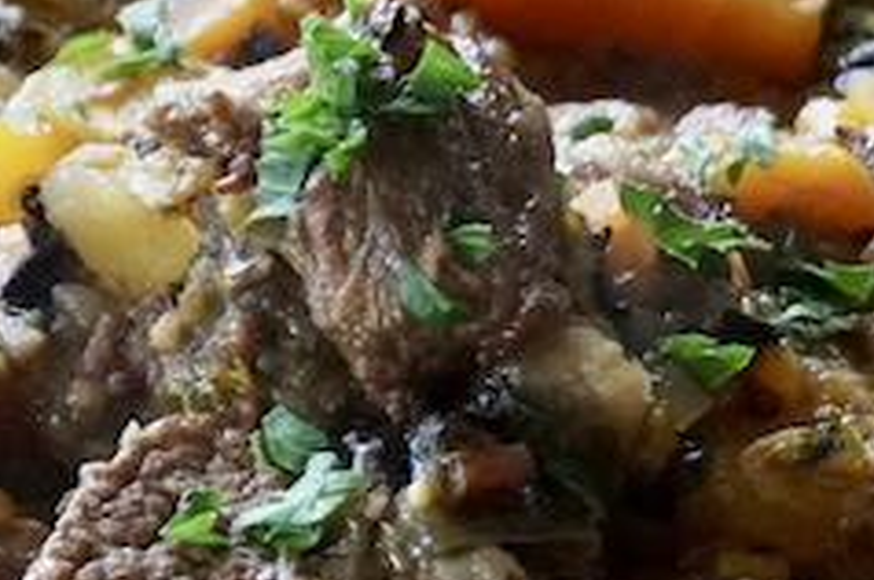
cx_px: -121
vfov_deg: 2.5
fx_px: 13521
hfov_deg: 3.7
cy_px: 174
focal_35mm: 558
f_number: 5.6
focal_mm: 69
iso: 2500
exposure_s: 1/160
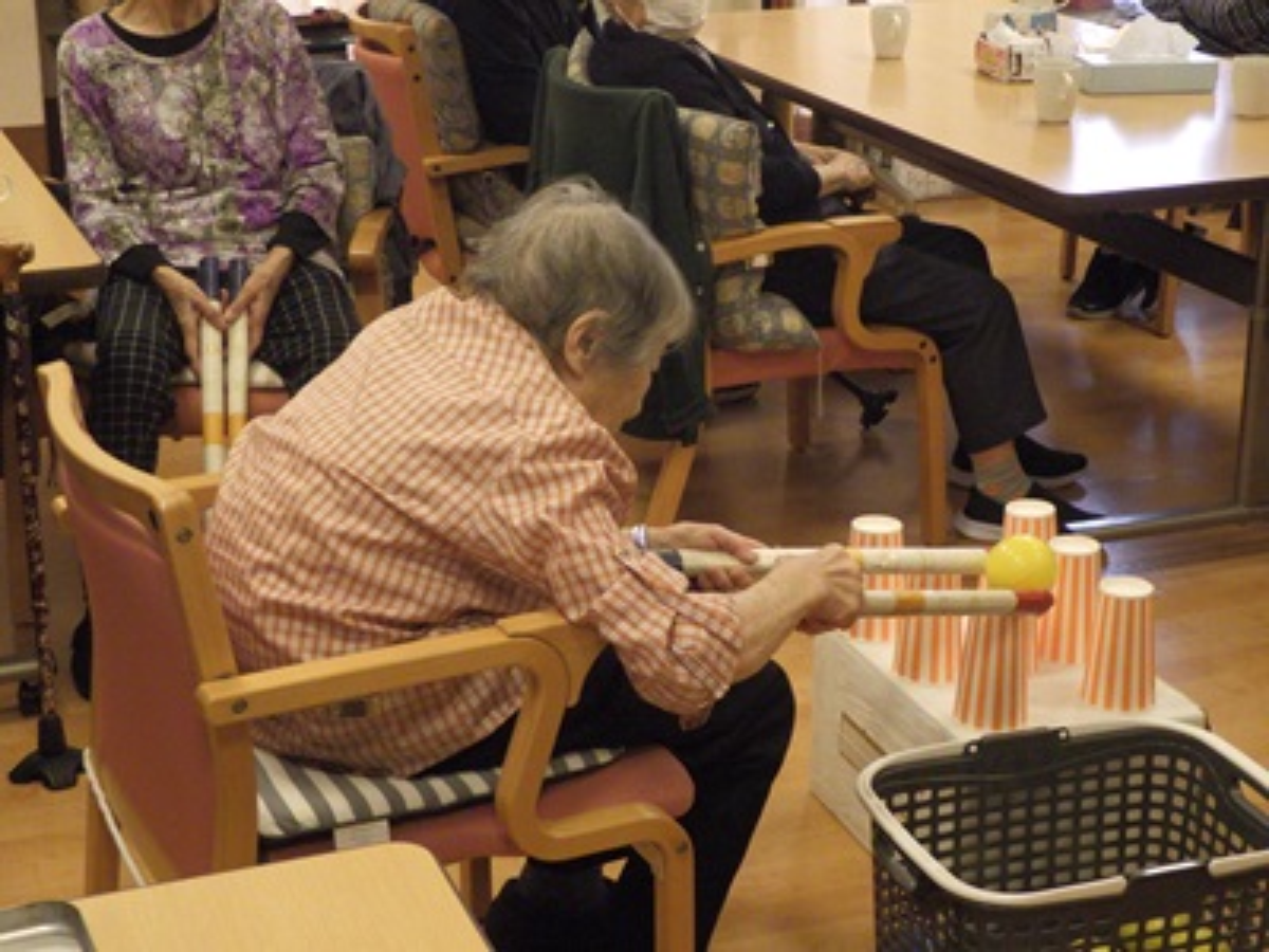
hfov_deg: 31.2
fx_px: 2273
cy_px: 476
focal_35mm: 62
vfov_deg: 23.7
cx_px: 634
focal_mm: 11.1
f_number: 4.6
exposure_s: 1/80
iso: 800
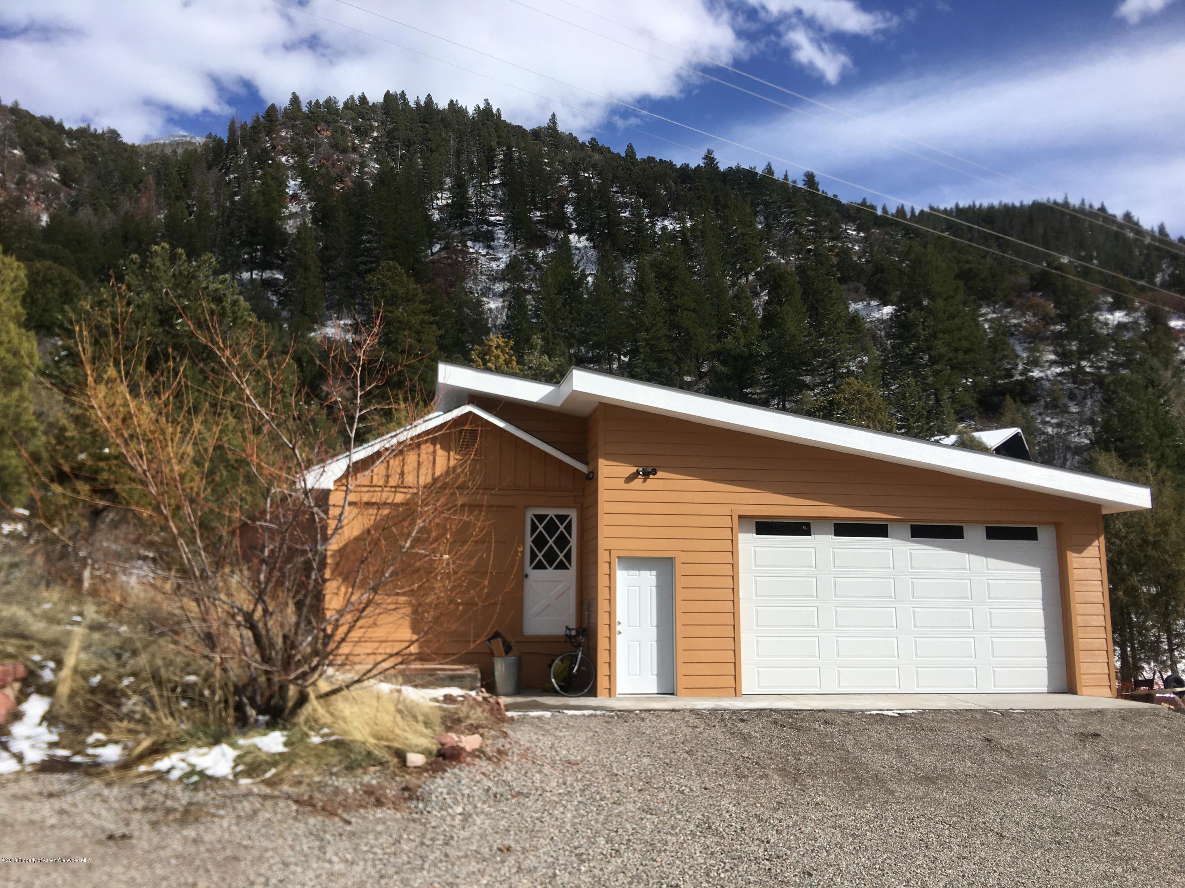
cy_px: 444
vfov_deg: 48.2
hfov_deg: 61.7
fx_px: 993
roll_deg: -0.3
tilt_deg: +10.0
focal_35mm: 29
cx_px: 592
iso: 25
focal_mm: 4.15
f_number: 2.2
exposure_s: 1/2331
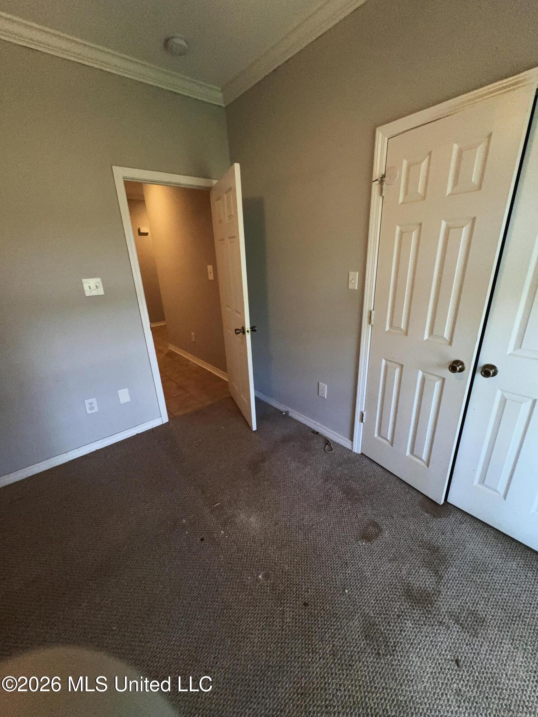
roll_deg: +1.2
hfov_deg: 85.7
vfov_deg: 102.1
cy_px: 358
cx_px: 269
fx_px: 290
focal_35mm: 14
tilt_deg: -19.9
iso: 100
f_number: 2.2
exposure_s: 1/100
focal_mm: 2.22
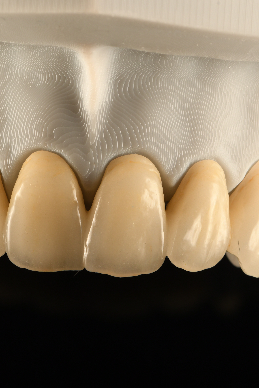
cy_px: 194
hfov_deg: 5.8
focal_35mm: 236
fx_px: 2547
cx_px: 105
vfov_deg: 8.7
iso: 125
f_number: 25
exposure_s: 1/250
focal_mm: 105
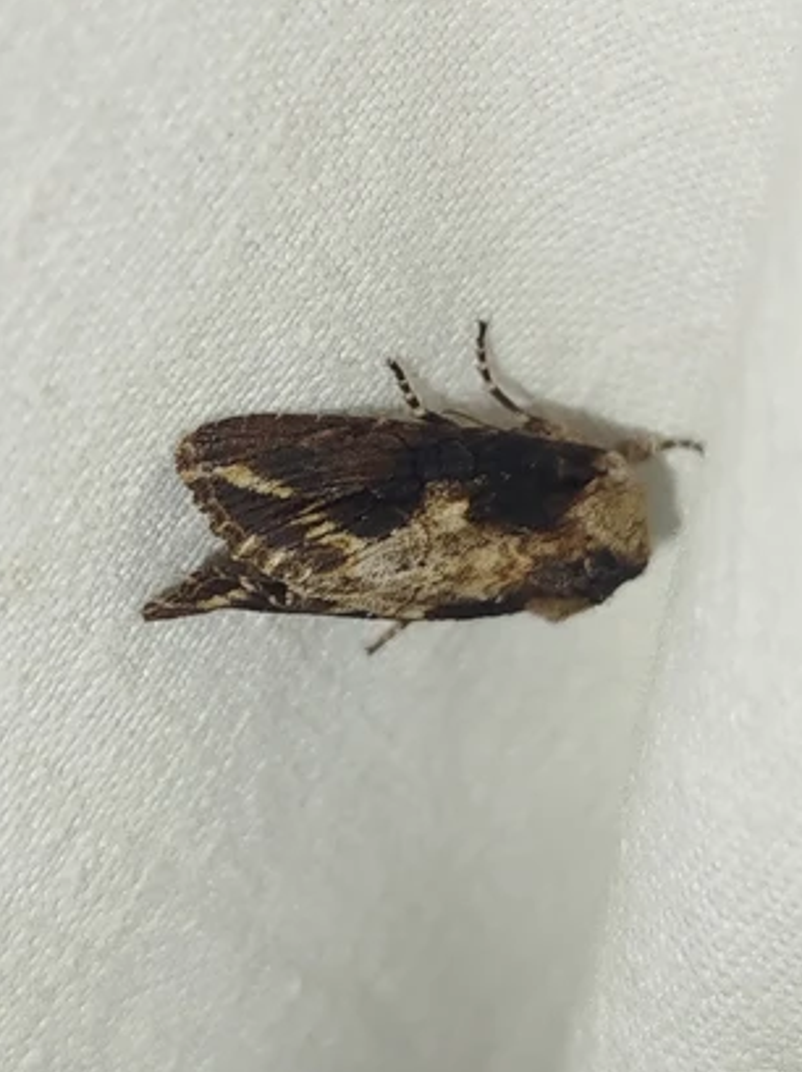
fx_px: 2908
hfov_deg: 15.7
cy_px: 388
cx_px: 343
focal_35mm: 94
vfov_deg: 20.8
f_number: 1.7
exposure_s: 1/50
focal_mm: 5.31
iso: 64
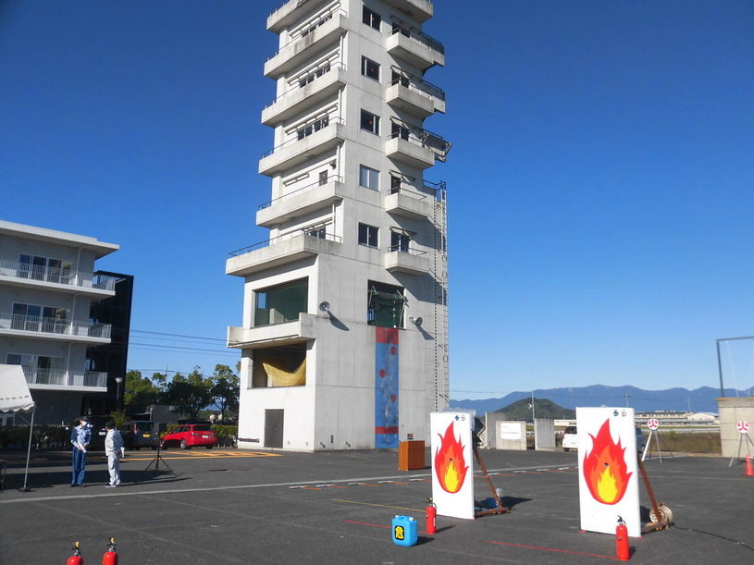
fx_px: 697
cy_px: 282
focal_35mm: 32
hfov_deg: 56.8
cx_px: 377
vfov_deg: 44.2
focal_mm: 5.81
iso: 100
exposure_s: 1/320
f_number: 8.8
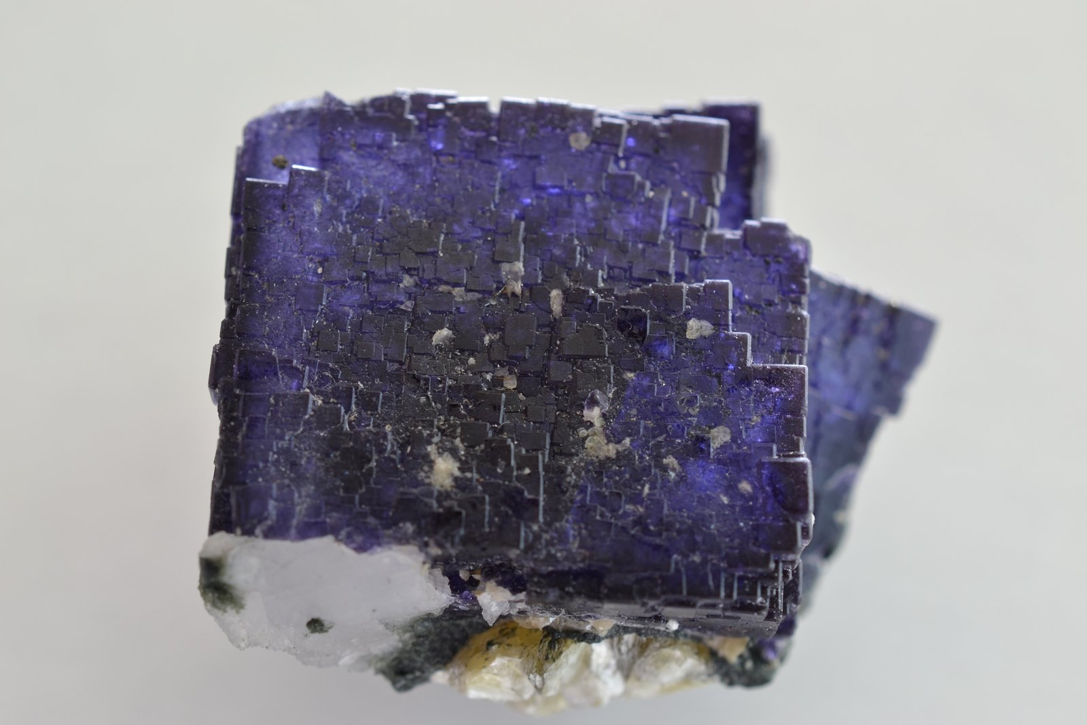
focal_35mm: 60
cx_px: 544
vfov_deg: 22.6
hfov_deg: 33.4
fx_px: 1812
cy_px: 362
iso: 100
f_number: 9
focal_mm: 40
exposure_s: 1/2
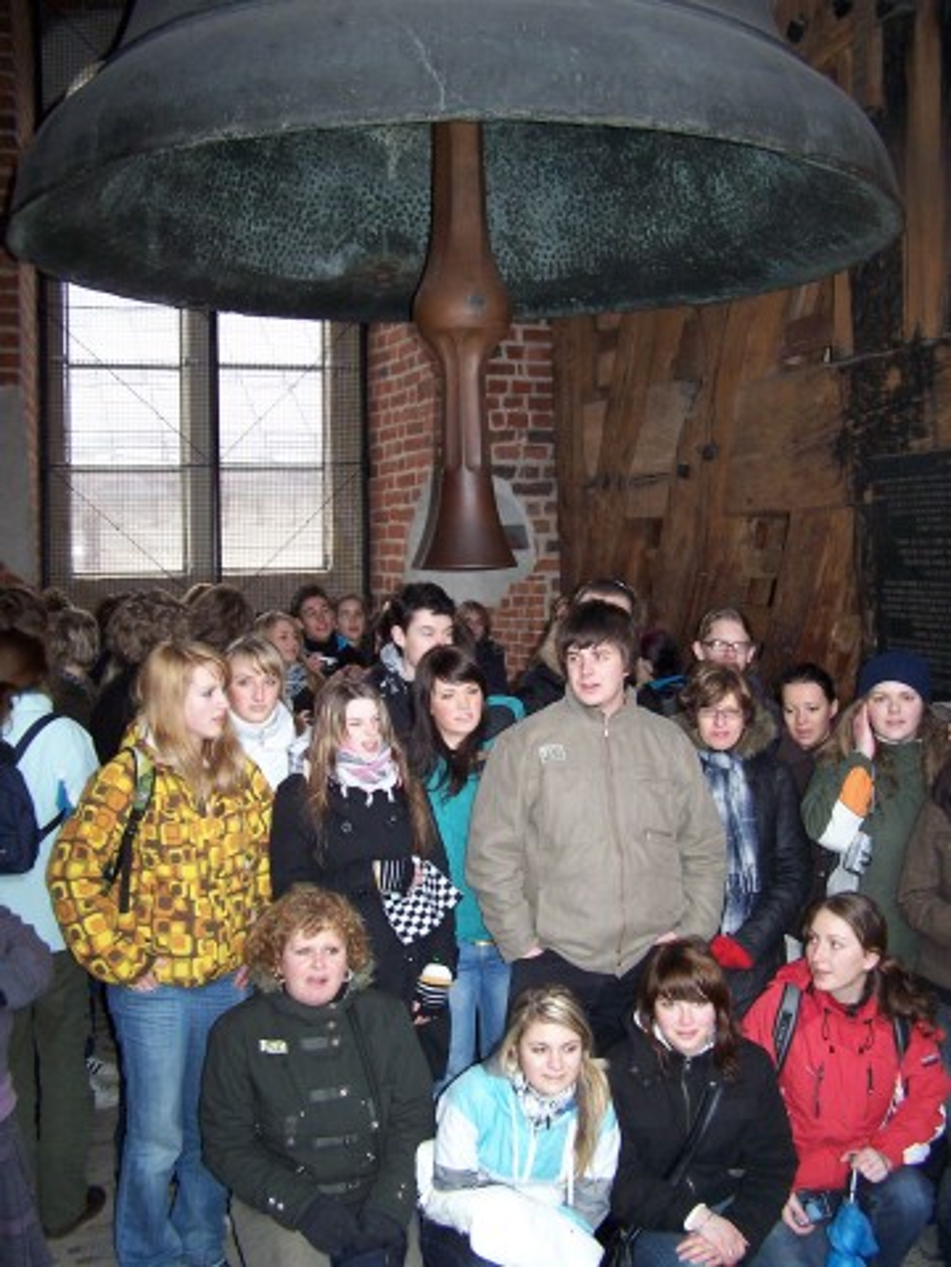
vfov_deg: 49.0
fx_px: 1392
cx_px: 476
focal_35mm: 38
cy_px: 634
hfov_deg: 37.7
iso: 140
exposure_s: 1/60
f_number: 2.8
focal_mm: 6.3
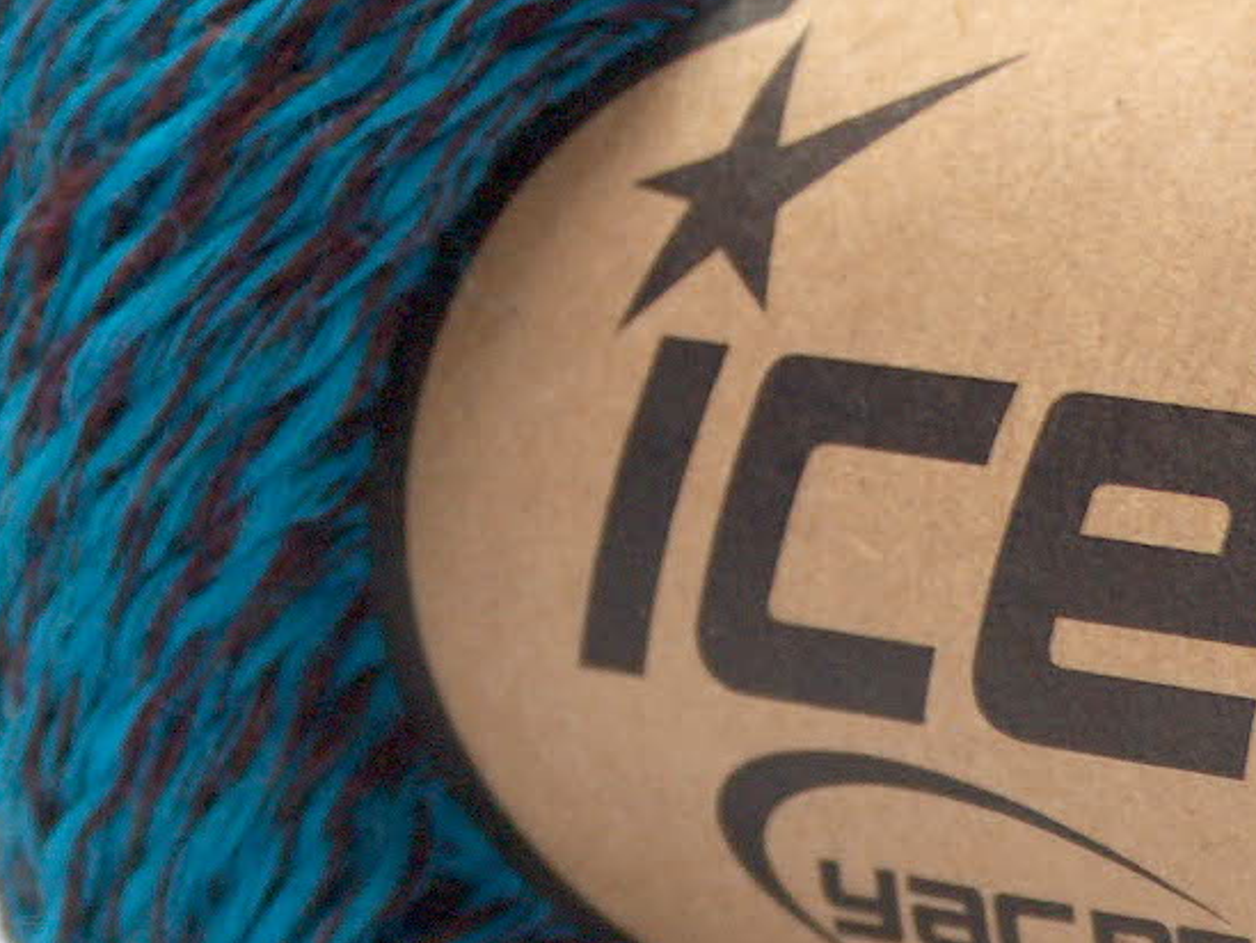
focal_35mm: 234
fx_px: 8492
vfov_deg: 6.4
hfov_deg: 8.4
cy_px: 476
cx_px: 1414
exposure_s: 1/3.86
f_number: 2.9
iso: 100
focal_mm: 20.29
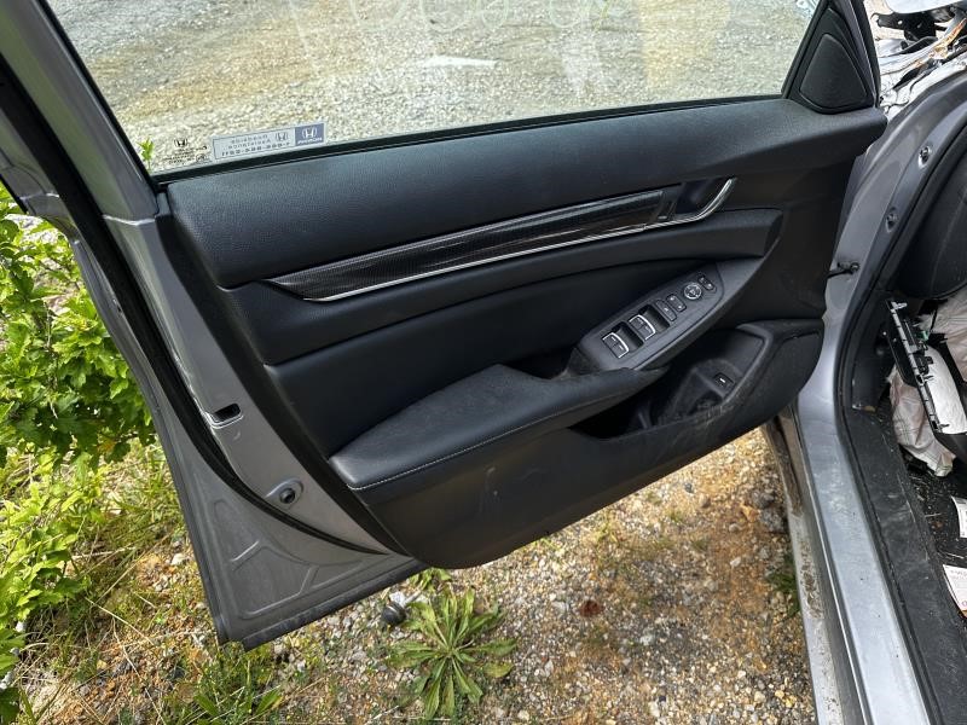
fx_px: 670
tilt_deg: -36.5
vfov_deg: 56.8
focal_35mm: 24
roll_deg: -0.4
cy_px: 362
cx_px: 484
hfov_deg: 71.6
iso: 80
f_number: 1.78
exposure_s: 1/694
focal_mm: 6.86
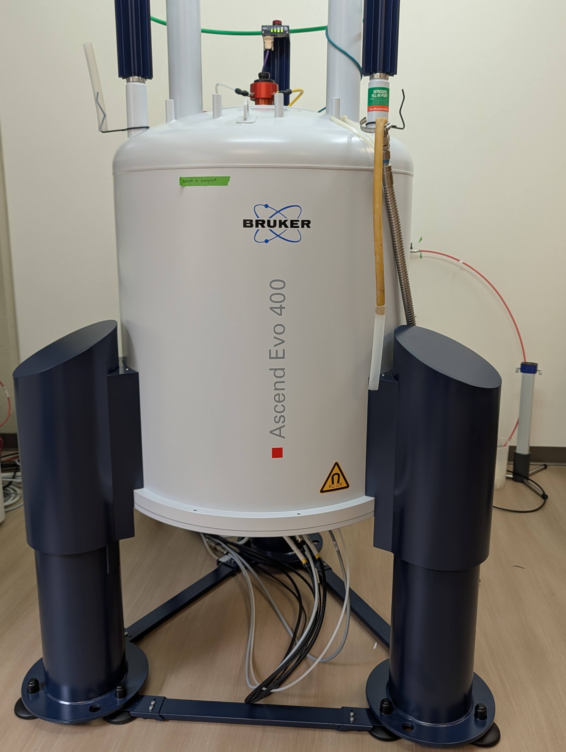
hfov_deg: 48.3
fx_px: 631
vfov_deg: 61.5
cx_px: 299
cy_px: 349
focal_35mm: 29
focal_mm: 6.9
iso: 77
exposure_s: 1/30
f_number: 1.68
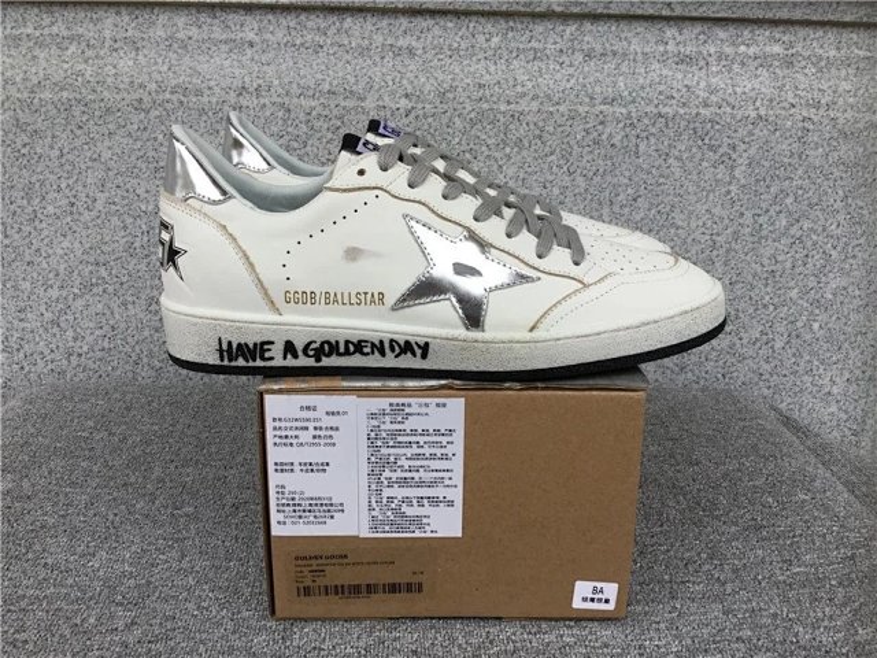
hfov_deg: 58.4
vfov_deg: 45.4
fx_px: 785
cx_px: 438
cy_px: 329
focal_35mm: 31
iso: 25
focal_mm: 3.3
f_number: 2.4
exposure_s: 1/264
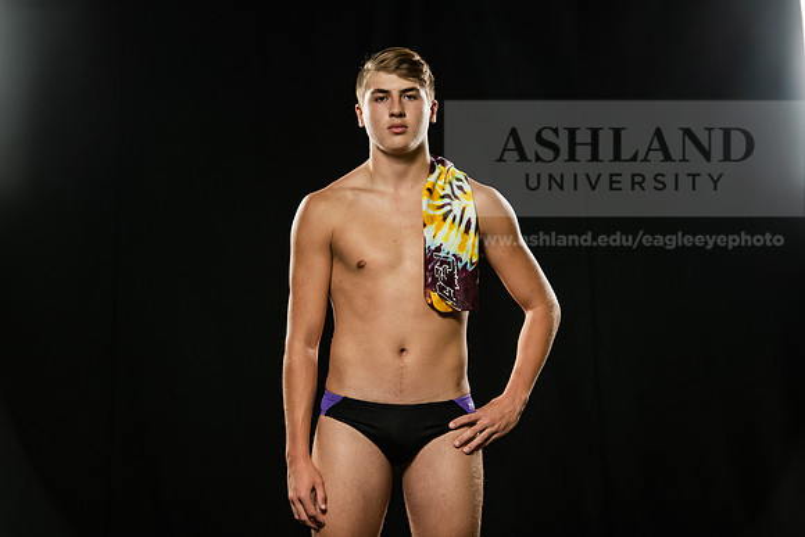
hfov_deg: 18.6
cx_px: 402
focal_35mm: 110
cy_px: 268
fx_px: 2460
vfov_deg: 12.5
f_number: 6.3
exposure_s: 1/200
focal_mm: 110
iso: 400
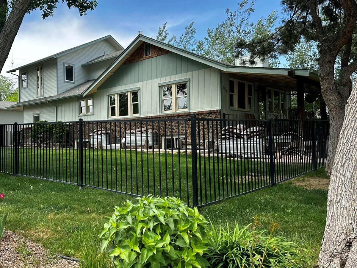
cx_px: 131
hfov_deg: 56.1
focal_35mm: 32
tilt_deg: +1.7
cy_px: 128
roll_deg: +0.8
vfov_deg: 44.2
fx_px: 330
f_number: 1.78
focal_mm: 6.86
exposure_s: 1/1227
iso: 80
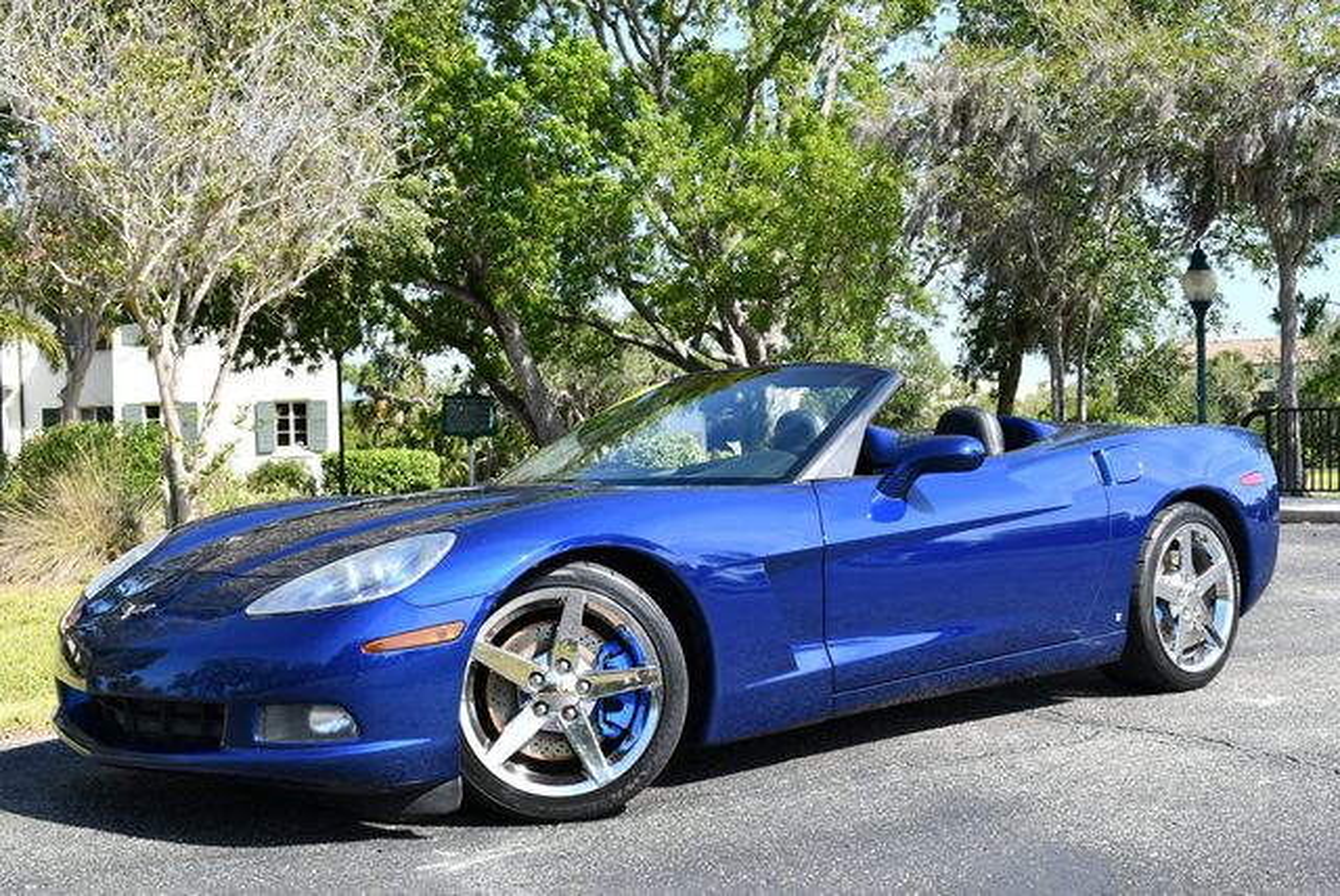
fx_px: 1639
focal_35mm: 44
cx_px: 670
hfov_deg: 44.5
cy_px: 448
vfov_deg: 30.6
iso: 200
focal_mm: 22
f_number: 8
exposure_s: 1/250
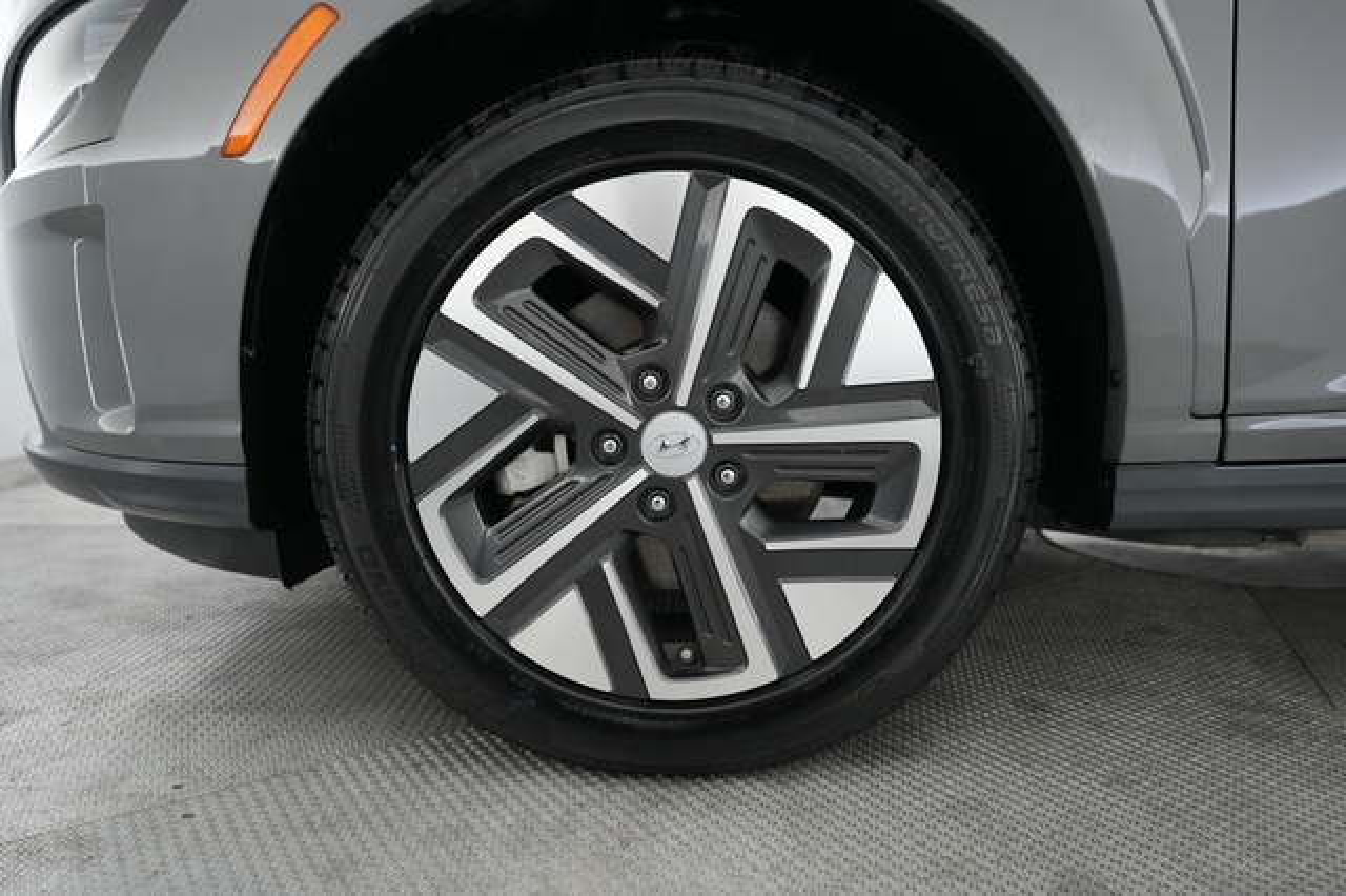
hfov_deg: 69.4
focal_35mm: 26
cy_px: 448
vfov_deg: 49.5
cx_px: 673
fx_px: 972
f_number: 2.8
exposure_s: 1/160
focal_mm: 26
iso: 4000
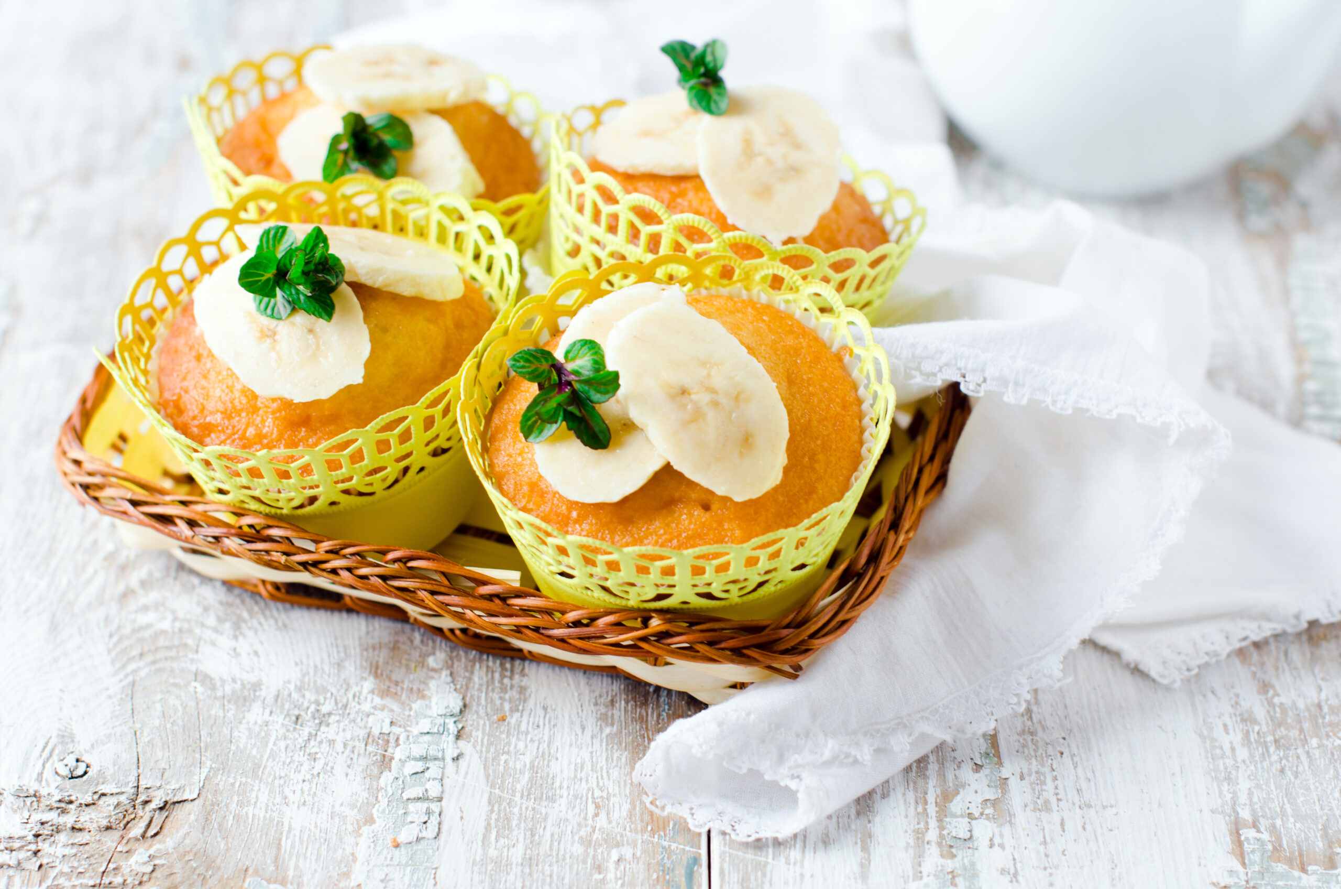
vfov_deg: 18.1
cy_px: 444
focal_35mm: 75
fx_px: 2788
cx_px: 670
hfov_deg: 27.0
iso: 200
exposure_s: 1/30
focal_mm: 50
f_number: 4.5
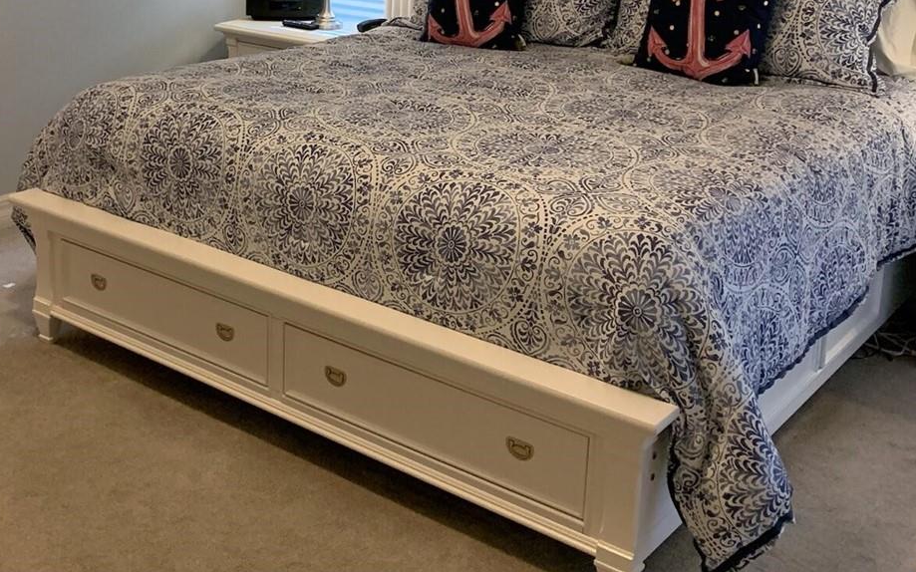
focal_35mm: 48
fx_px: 1198
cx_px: 287
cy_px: 87
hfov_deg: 41.2
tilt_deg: -12.0
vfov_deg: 26.2
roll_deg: +0.1
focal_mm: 4.25
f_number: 1.8
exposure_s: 1/60
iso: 320
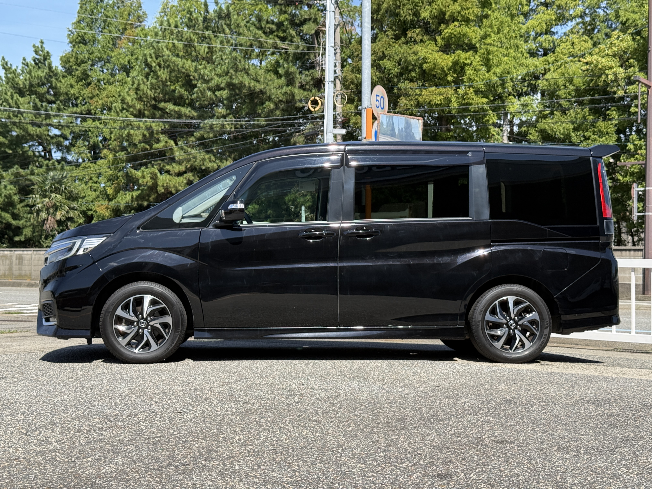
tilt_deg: +1.4
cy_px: 244
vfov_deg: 30.3
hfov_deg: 39.7
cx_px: 326
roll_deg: -0.9
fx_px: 904
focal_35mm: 48
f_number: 1.78
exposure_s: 1/2667
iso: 80
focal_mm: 6.76
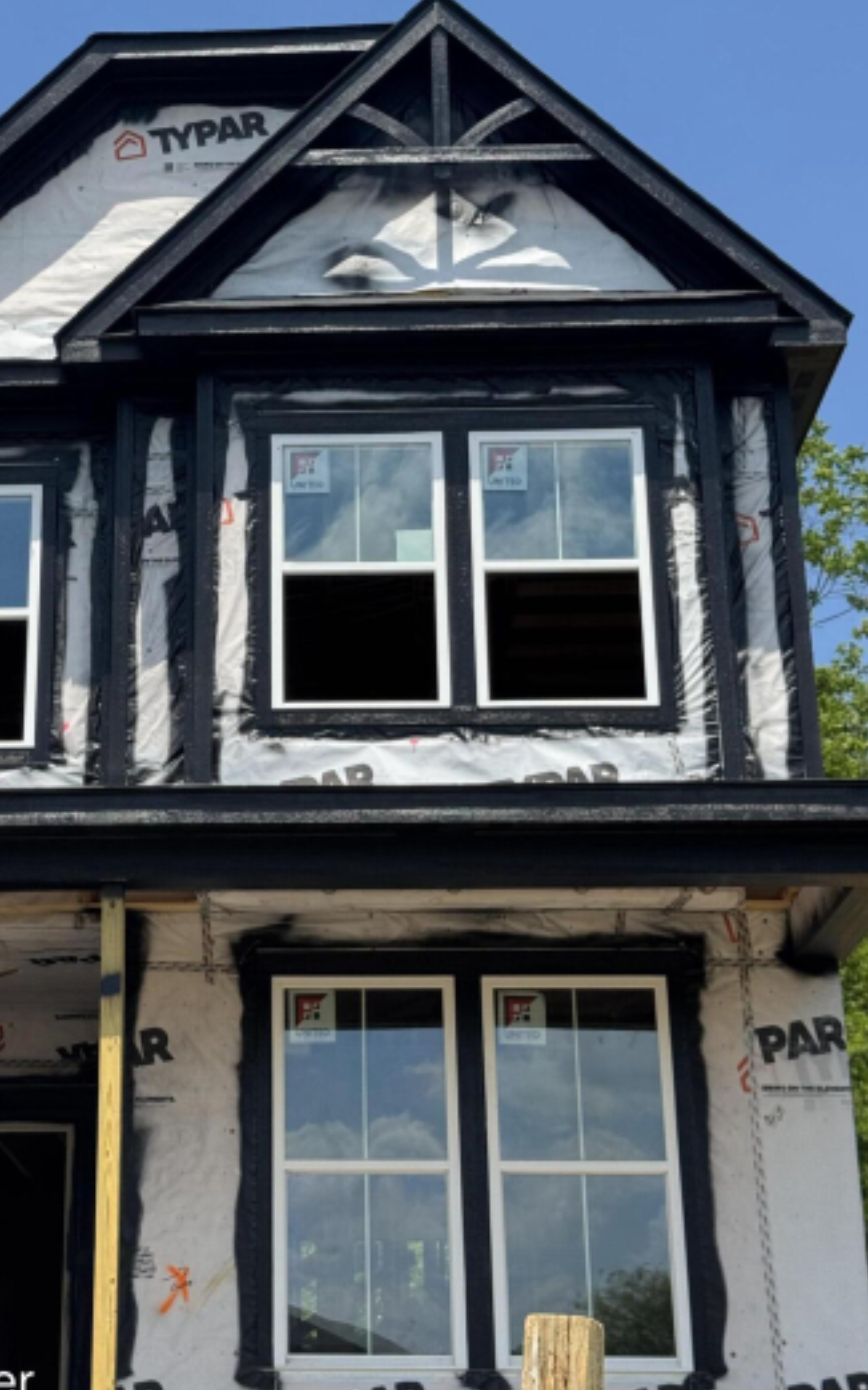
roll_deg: +0.3
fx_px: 2462
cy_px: 574
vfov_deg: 31.5
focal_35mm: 65
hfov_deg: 19.9
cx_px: 232
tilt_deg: +20.1
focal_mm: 6.76
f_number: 1.78
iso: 64
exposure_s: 1/3610
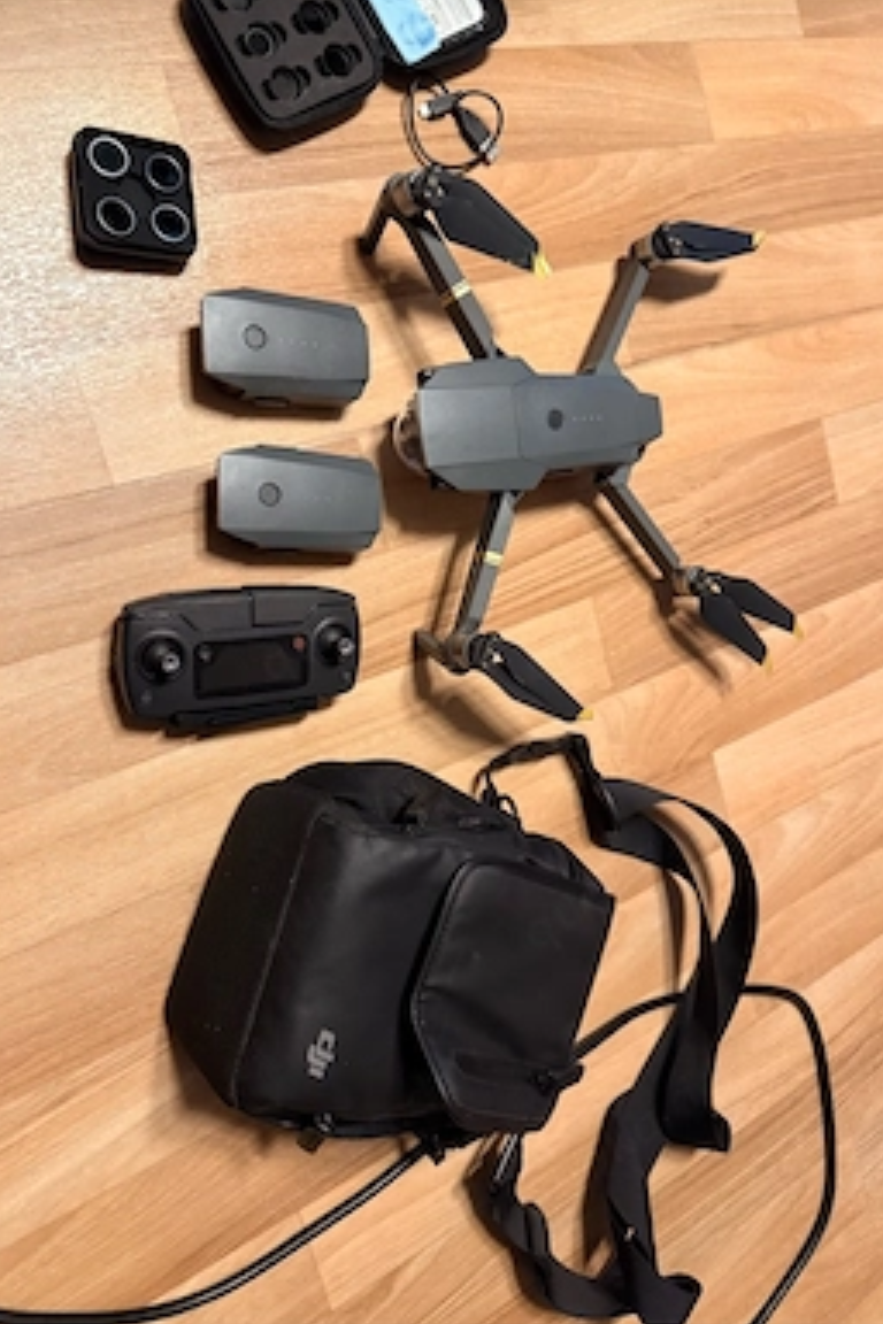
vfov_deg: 69.4
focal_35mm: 26
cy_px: 641
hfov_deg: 49.6
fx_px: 957
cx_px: 435
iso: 640
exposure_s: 1/50
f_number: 1.78
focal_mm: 6.76
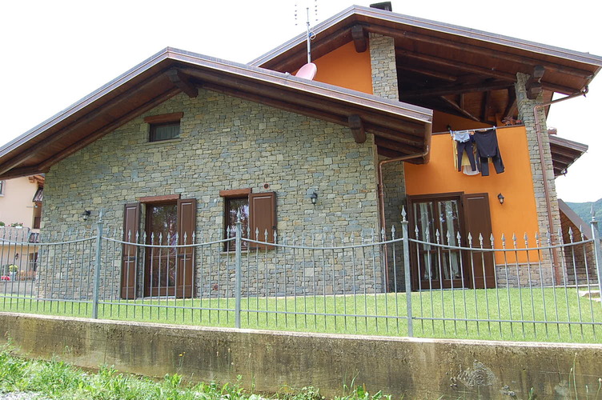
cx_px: 301
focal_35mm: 27
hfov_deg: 67.4
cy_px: 200
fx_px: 451
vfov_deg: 47.8
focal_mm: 18
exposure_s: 1/160
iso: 200
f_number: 6.3
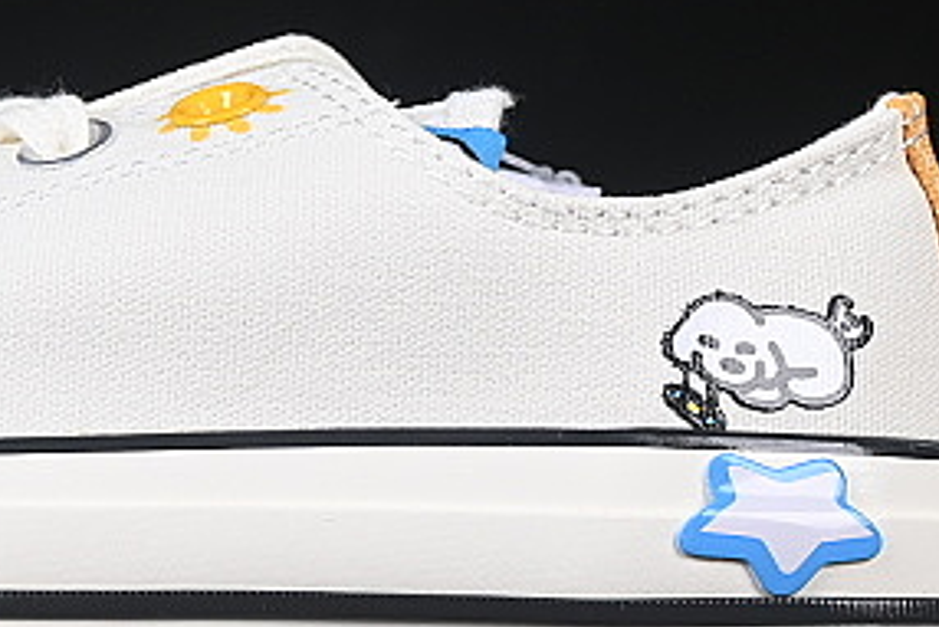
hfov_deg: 7.2
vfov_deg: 4.9
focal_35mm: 283
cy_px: 7
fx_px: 7385
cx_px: -66
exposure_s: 1/80
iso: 160
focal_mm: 50
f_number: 8
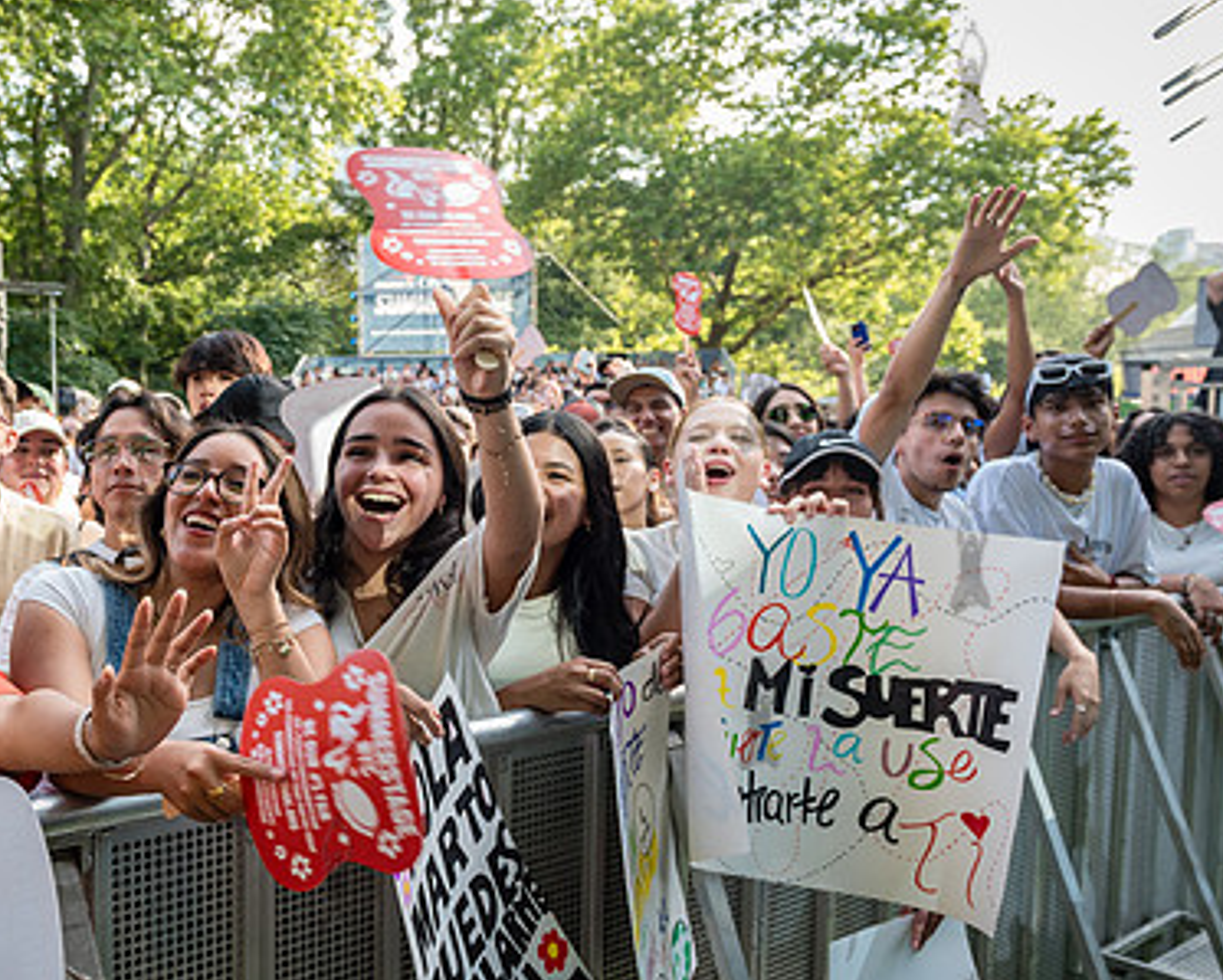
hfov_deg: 49.8
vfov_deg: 42.2
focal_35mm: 35
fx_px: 1268
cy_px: 552
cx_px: 334
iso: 500
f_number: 4
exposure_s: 1/250
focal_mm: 24
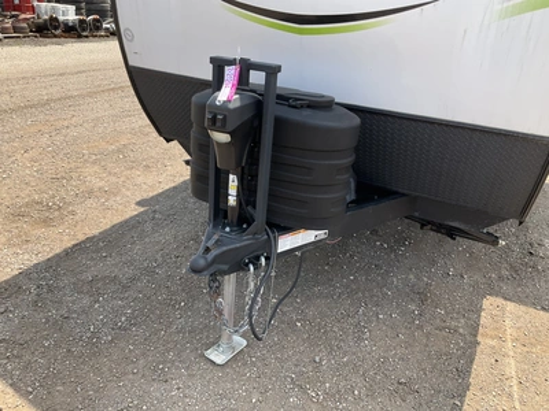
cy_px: 206
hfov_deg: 61.7
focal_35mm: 29
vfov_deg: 48.2
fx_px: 460
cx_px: 274
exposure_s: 1/620
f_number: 1.8
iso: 25
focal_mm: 3
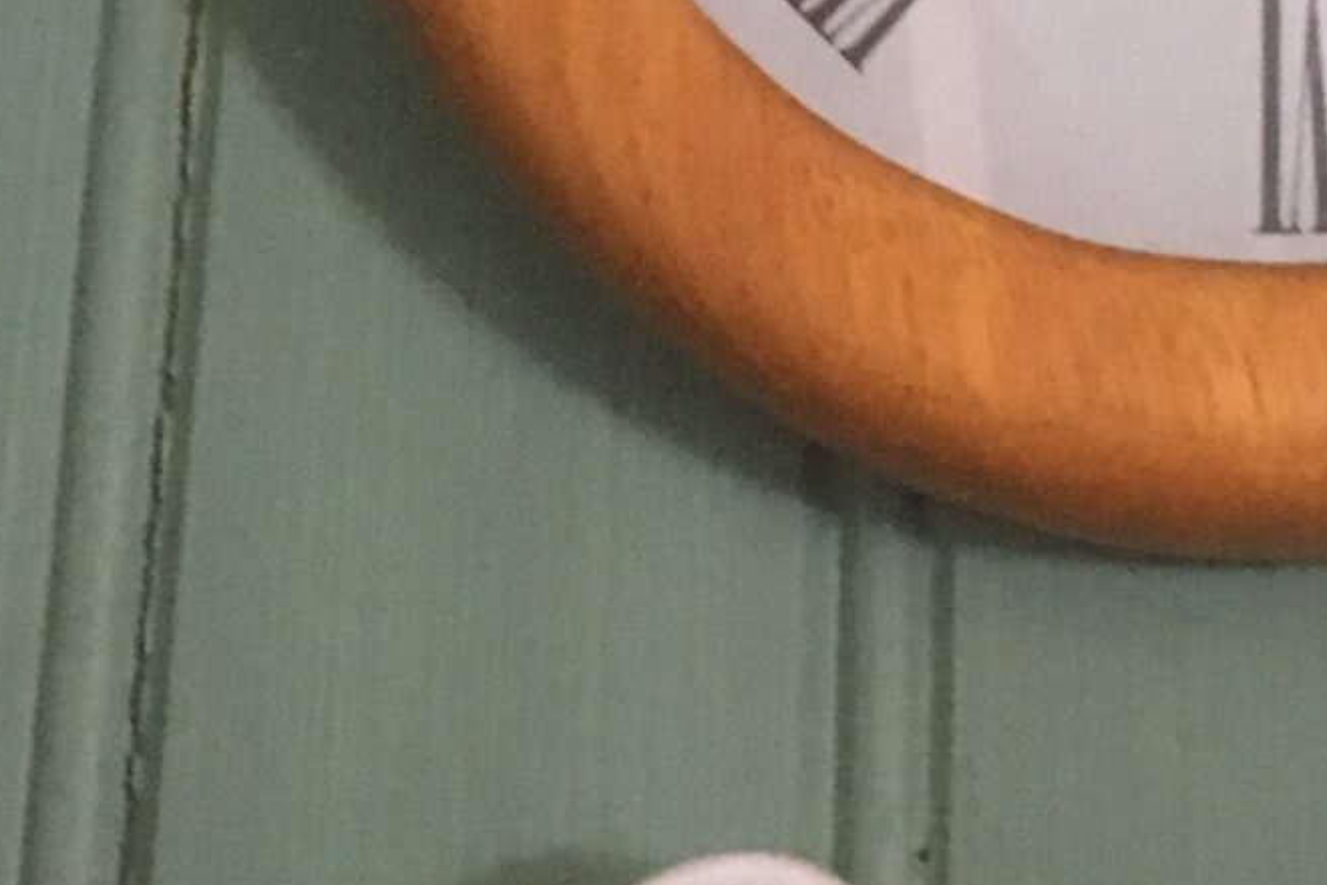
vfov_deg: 11.5
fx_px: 4312
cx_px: 1192
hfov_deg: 17.2
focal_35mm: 117
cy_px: -165
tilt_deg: +24.3
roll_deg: -1.0
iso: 250
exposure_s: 1/17
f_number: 2.2
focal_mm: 4.15
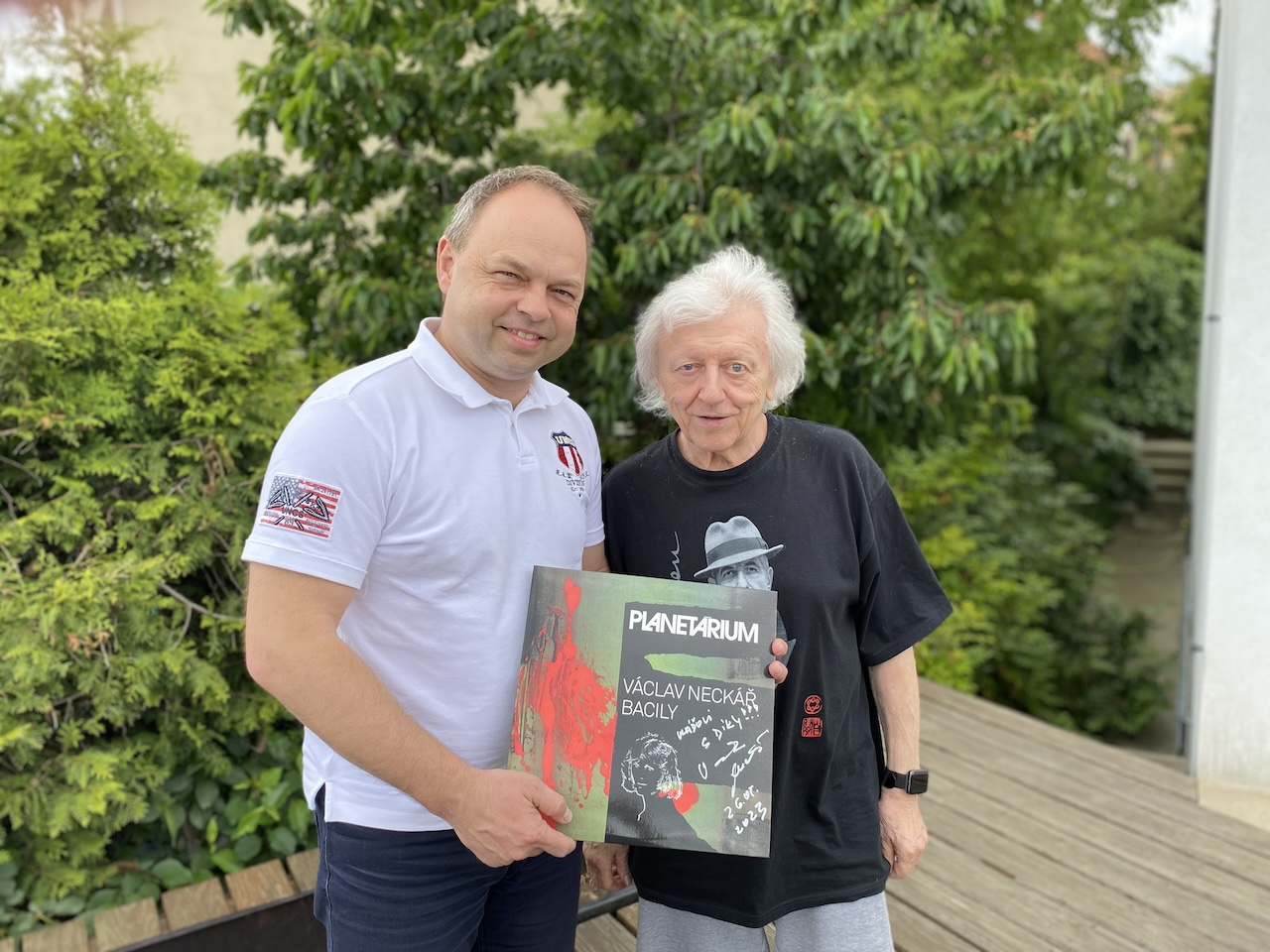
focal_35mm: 26
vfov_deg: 53.1
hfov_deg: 67.3
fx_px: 954
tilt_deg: -7.0
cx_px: 635
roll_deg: +1.6
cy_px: 476
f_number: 1.8
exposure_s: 1/536
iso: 32
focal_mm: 4.25
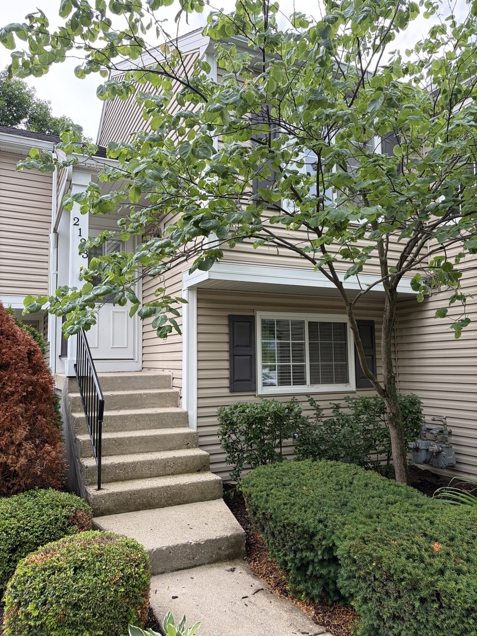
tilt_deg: +5.6
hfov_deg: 53.1
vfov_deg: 67.3
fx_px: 478
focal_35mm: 26
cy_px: 318
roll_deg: +1.6
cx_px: 238
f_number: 1.6
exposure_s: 1/207
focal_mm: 5.96
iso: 50
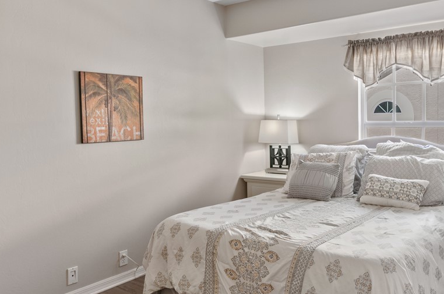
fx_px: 369
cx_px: 271
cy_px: 126
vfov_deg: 43.3
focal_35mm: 30
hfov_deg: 61.4
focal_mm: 14
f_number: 8
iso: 200
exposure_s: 1/6
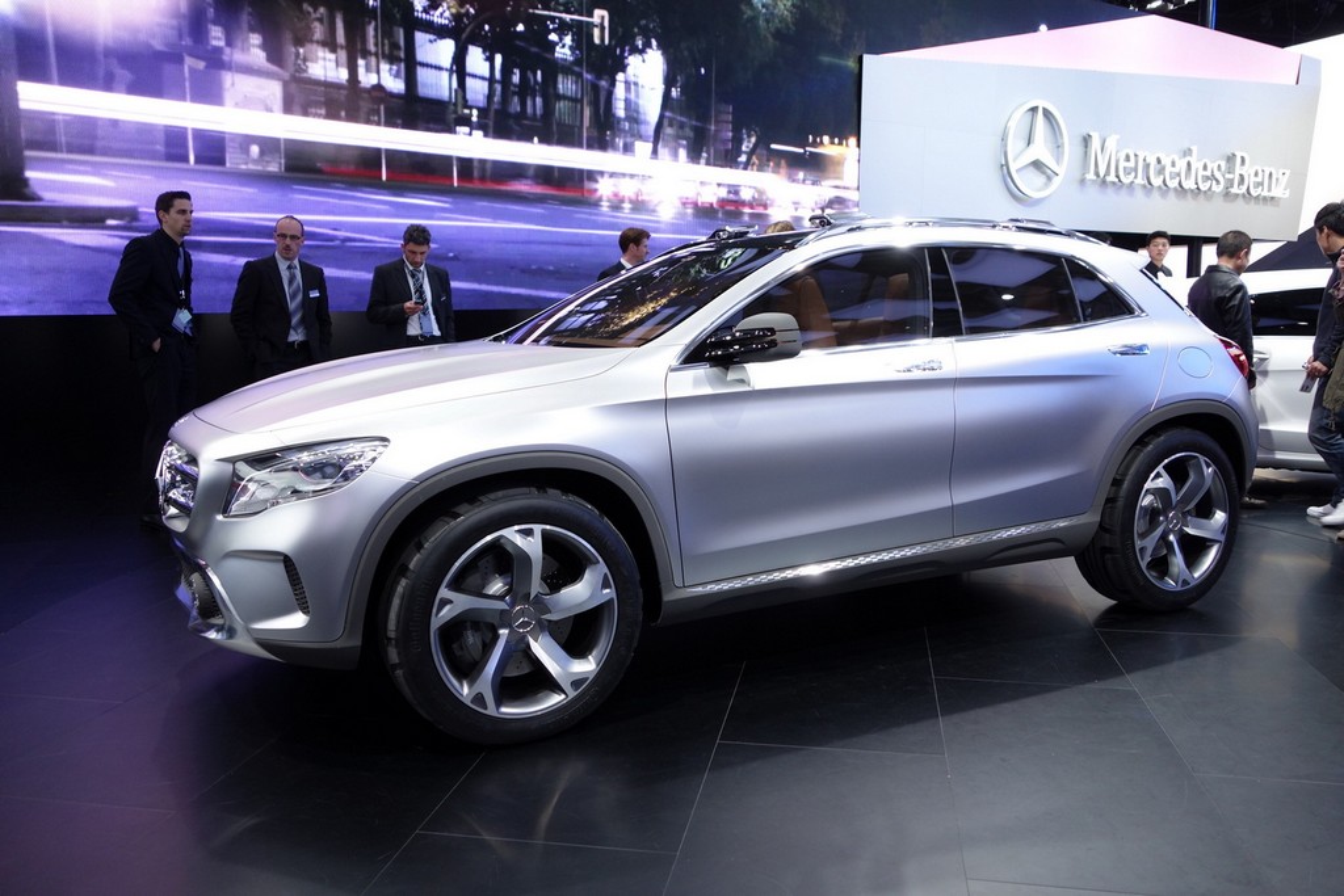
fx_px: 1045
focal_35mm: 28
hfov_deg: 65.5
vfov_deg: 46.4
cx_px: 672
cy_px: 448
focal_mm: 10.42
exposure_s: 1/100
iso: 200
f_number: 2.8
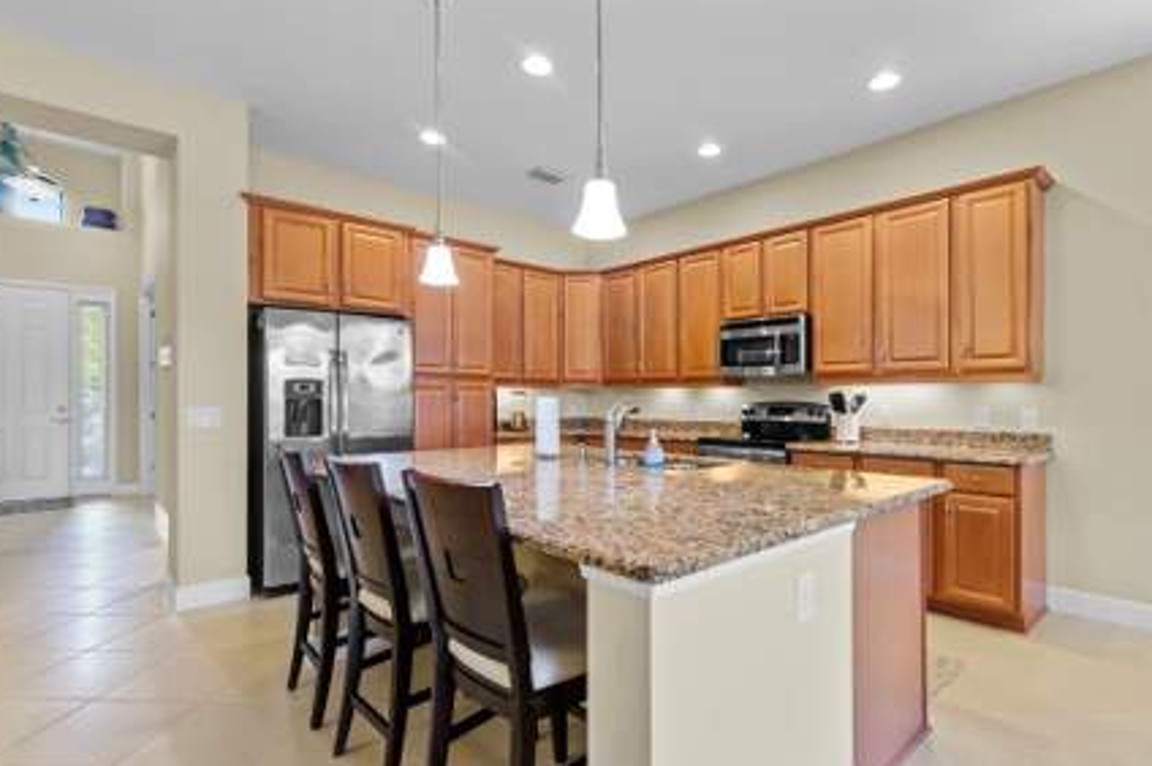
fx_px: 544
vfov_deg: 70.3
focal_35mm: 17
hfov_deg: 93.2
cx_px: 611
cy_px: 405
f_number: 4.5
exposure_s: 1/25
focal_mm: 10
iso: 800
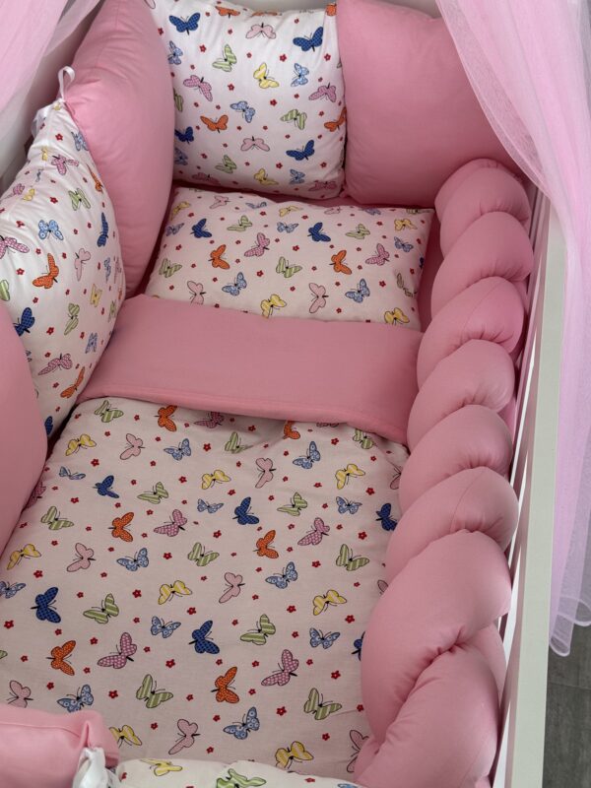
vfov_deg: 39.7
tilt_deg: -43.3
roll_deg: +1.1
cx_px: 296
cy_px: 394
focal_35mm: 48
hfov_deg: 30.3
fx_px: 1093
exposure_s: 1/143
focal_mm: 6.76
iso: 50
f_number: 1.78
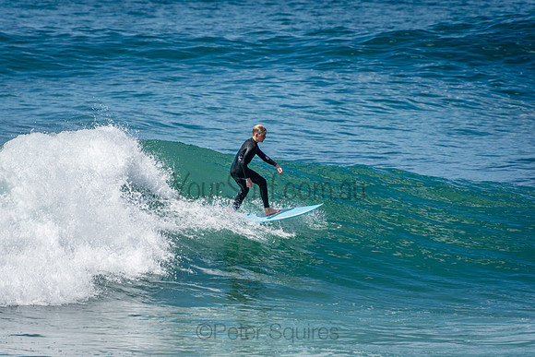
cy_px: 178
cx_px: 268
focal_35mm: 600
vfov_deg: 2.3
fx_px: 8918
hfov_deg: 3.4
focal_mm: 400
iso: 320
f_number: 5.6
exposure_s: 1/2000
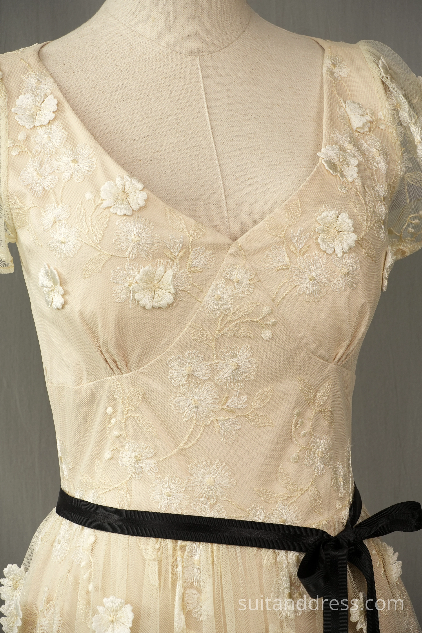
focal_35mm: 174
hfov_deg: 7.9
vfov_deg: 11.8
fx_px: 3059
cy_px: 316
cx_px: 211
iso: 250
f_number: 7.1
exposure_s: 1/40
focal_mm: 116
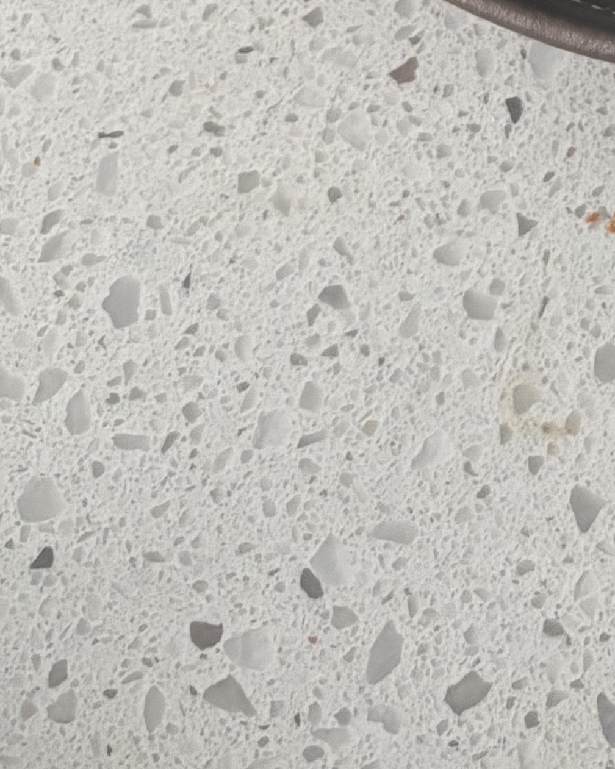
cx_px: 1032
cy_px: -586
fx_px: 2618
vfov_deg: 14.8
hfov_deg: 12.5
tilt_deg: -61.3
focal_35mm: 115
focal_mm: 5.96
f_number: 1.6
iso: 250
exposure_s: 1/60
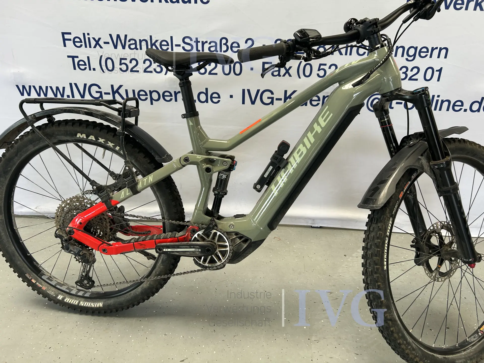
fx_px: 364
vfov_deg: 53.1
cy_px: 182
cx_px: 242
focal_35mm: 26
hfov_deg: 67.3
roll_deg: -1.1
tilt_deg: -24.4
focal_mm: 5.7
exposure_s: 1/121
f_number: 1.5
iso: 64
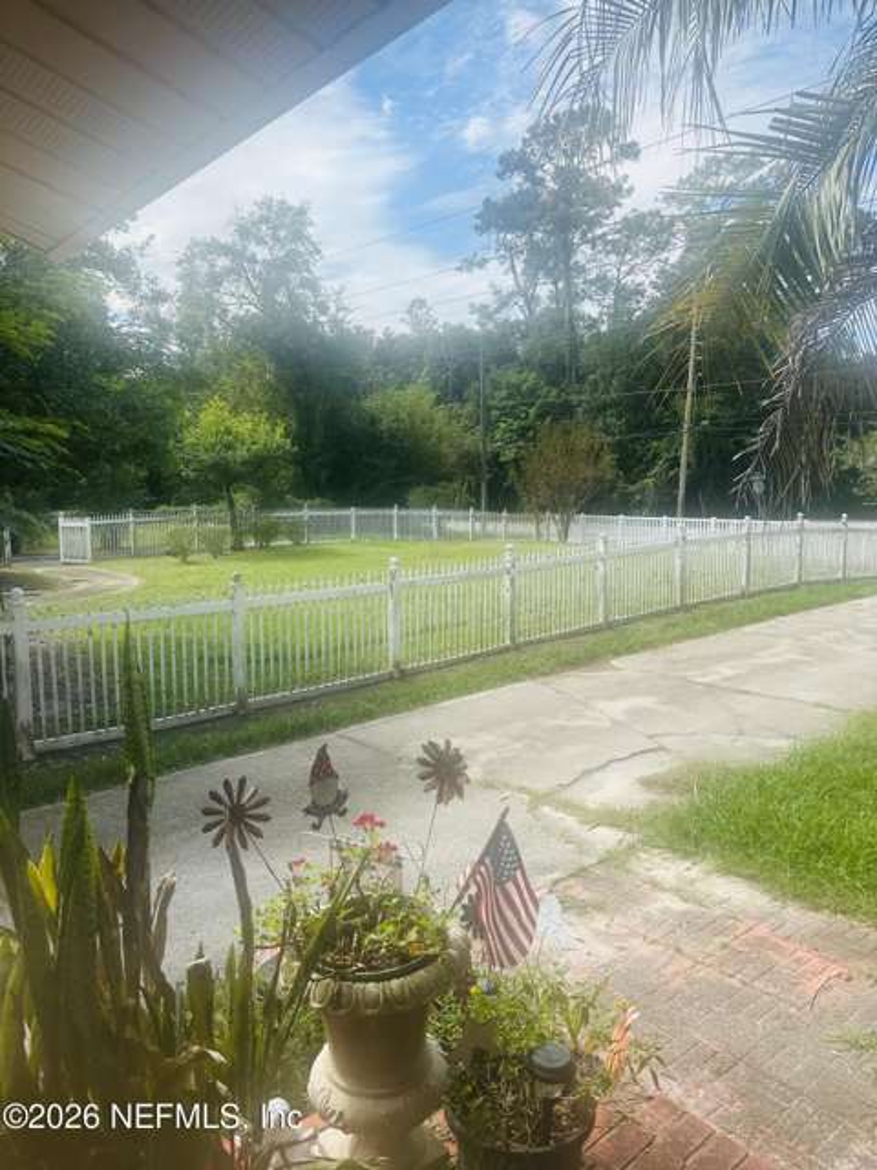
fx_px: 811
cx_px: 438
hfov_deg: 56.8
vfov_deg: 71.6
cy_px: 585
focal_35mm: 24
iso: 80
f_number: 1.78
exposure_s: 1/2591
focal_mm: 6.86
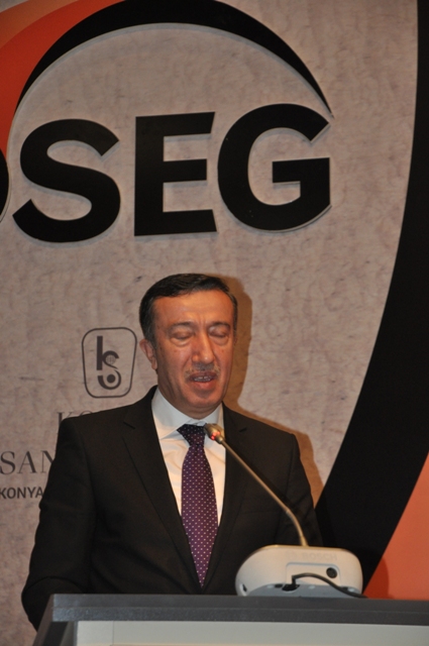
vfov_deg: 19.5
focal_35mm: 105
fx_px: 1882
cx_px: 214
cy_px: 323
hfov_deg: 13.0
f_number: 4.5
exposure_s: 1/60
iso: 800
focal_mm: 70
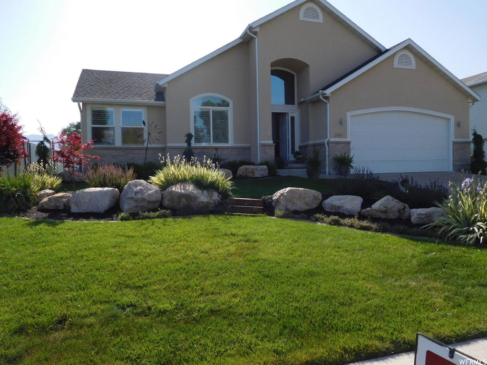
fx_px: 352
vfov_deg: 54.9
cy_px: 182
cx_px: 244
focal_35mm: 25
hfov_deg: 69.4
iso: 125
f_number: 3.4
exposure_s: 1/1250
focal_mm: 4.5
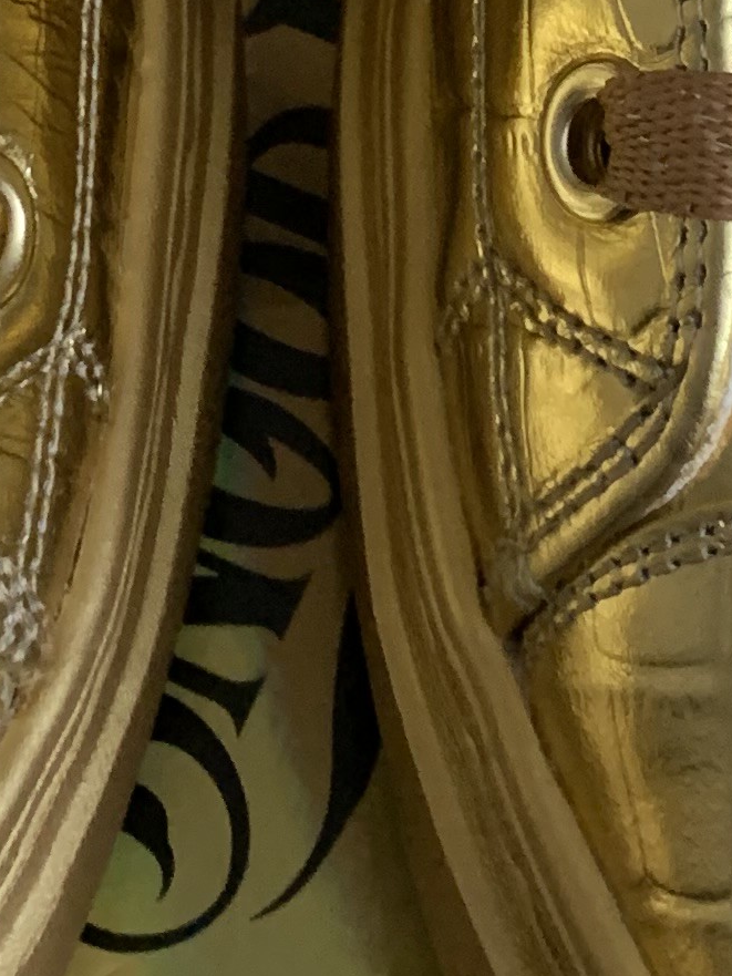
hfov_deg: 12.5
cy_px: -631
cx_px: 330
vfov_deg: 14.9
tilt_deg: -56.0
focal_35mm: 119
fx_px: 3354
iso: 400
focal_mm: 4.25
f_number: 1.8
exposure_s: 1/57
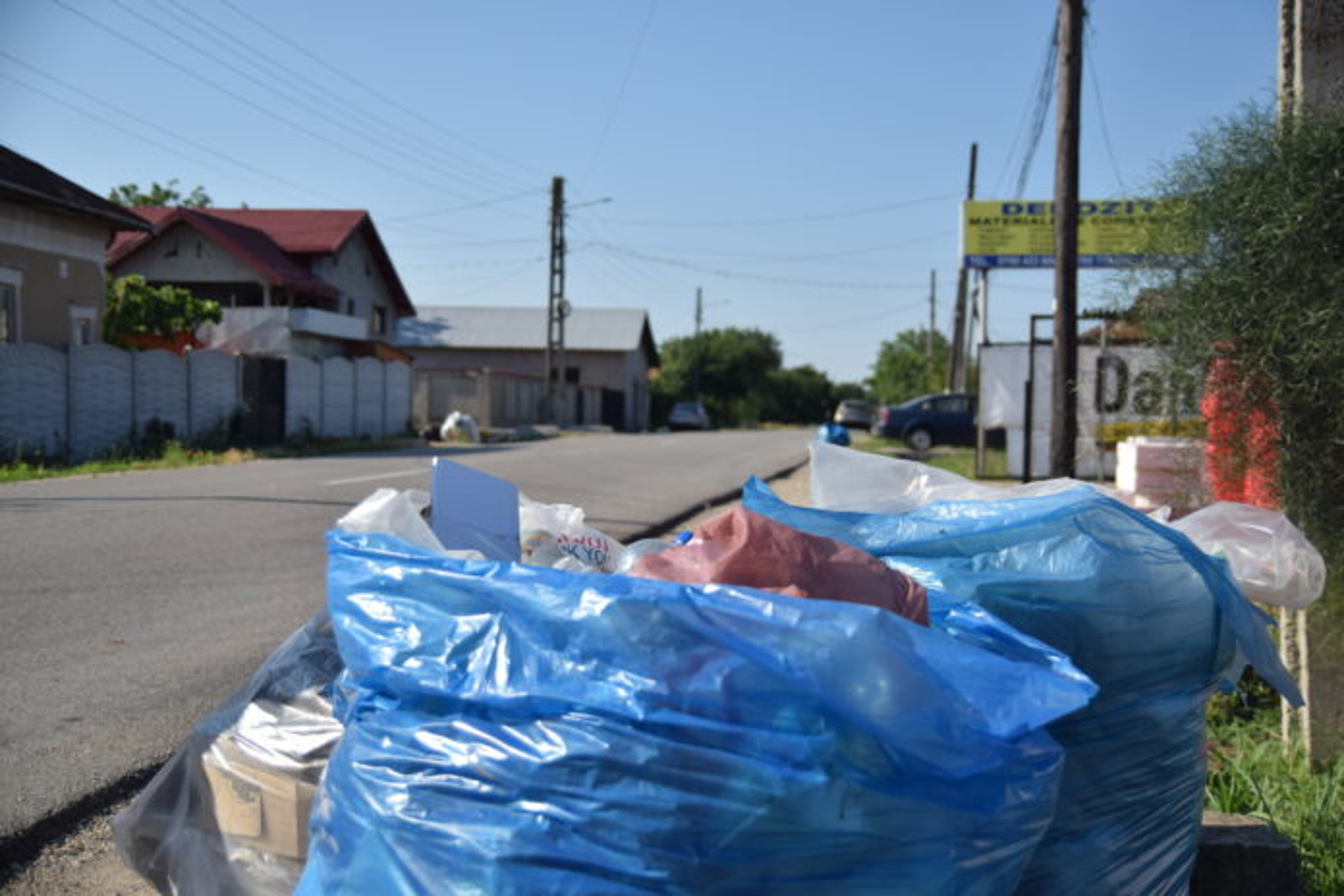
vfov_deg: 30.8
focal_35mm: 44
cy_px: 448
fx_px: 1624
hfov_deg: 45.0
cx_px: 672
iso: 140
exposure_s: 1/4000
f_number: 2.8
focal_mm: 29
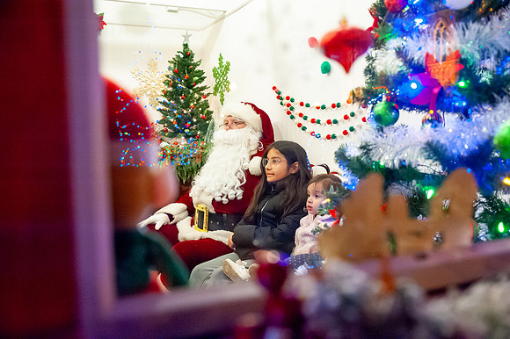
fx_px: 510
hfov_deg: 53.2
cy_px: 170
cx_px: 255
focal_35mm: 36
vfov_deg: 36.8
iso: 6400
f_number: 4.5
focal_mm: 36
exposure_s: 1/125
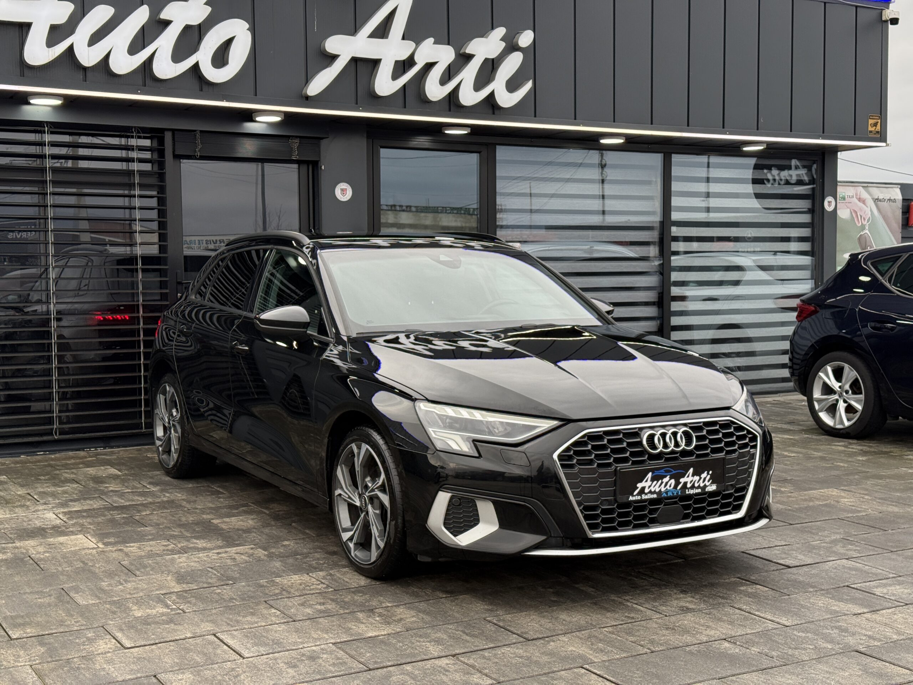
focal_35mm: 48
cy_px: 342
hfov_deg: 39.7
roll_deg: +0.8
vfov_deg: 30.3
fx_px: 1266
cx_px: 456
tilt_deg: -3.6
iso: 100
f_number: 1.78
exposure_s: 1/260
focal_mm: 6.76
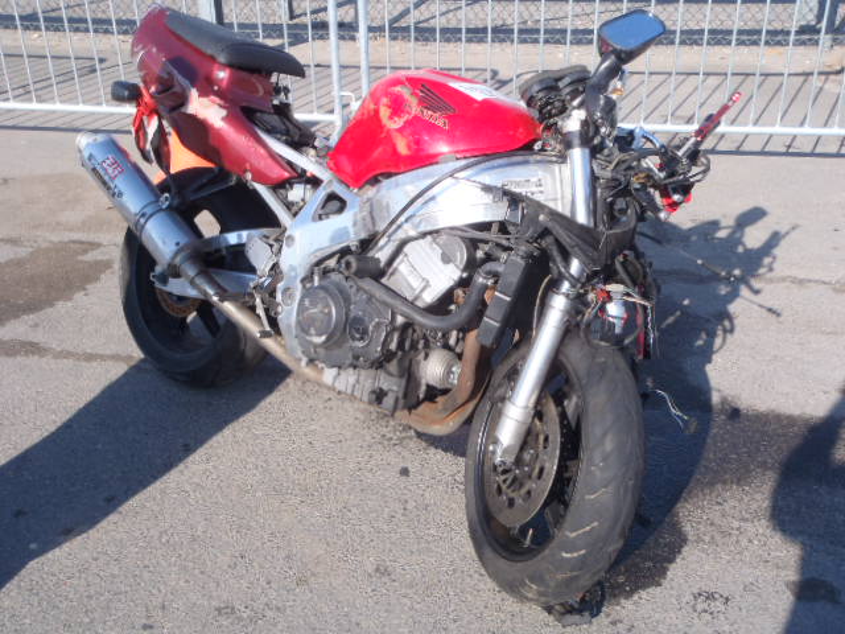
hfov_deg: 51.4
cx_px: 422
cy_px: 317
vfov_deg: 39.7
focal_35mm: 36
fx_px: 879
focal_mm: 6.53
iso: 80
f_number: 5
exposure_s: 1/250
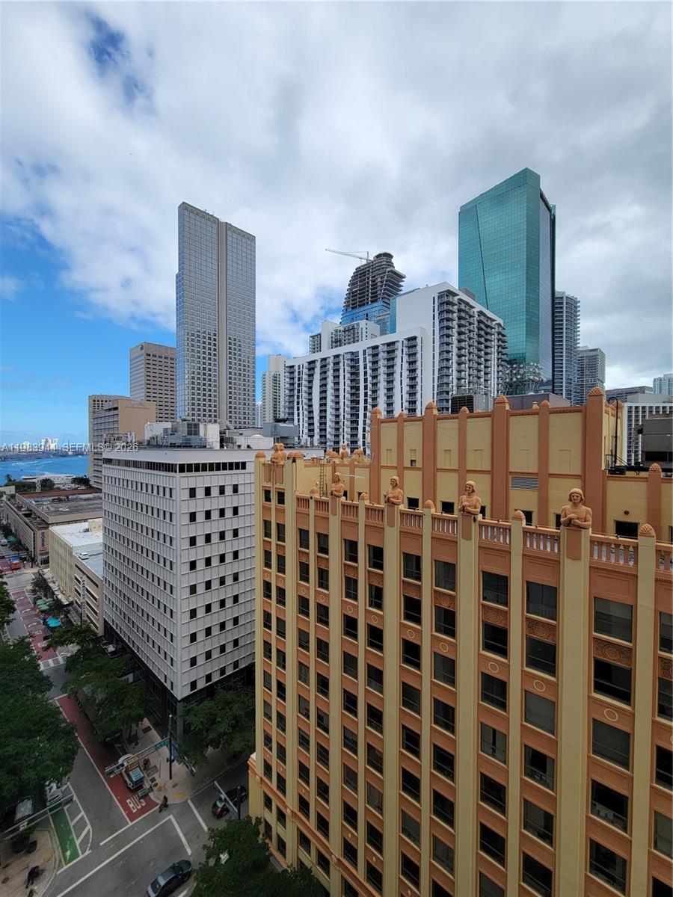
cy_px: 448
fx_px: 337
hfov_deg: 89.9
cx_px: 336
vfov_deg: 106.2
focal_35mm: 13
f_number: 2.2
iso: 50
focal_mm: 2.2
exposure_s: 1/1170
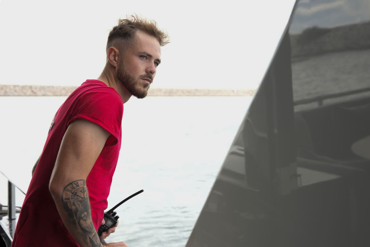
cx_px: 185
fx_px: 517
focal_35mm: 50
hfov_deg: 39.4
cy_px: 124
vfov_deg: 26.8
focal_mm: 50.3
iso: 1600
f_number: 5.6
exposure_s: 1/1000
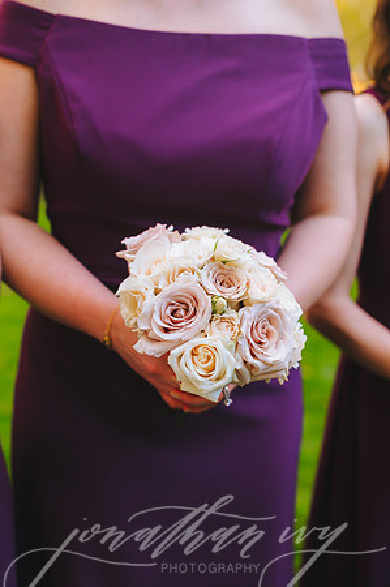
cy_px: 294
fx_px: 814
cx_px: 195
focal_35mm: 50
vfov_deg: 39.6
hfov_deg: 26.9
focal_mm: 50
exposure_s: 1/400
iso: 400
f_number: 3.2
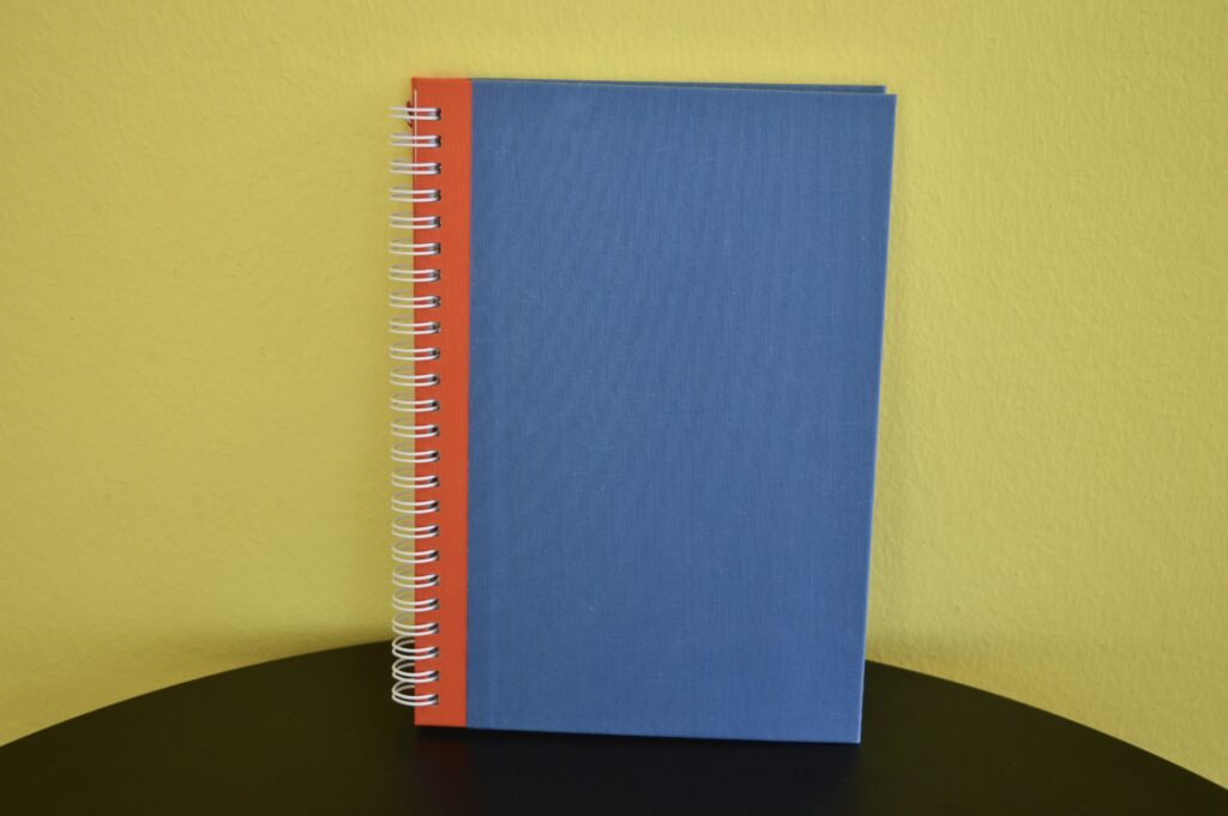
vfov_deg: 28.0
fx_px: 1636
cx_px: 614
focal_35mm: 48
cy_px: 408
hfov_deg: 41.1
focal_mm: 32
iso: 400
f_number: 5
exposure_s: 1/100
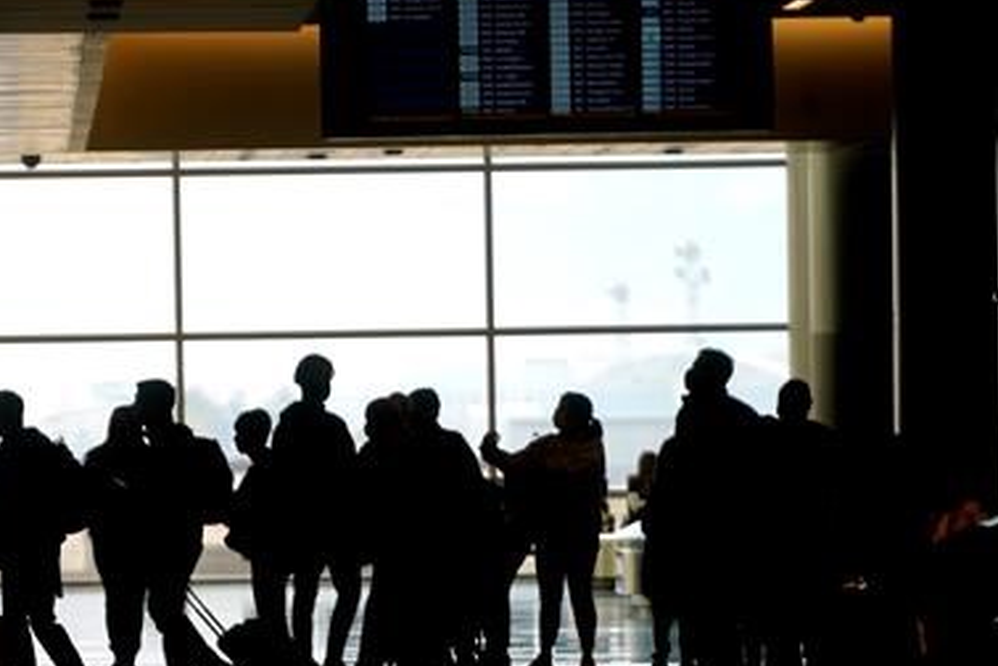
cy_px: 533
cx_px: 201
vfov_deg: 2.0
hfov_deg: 3.0
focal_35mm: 687
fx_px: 19044
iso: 500
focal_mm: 400
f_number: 5.6
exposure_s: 1/640
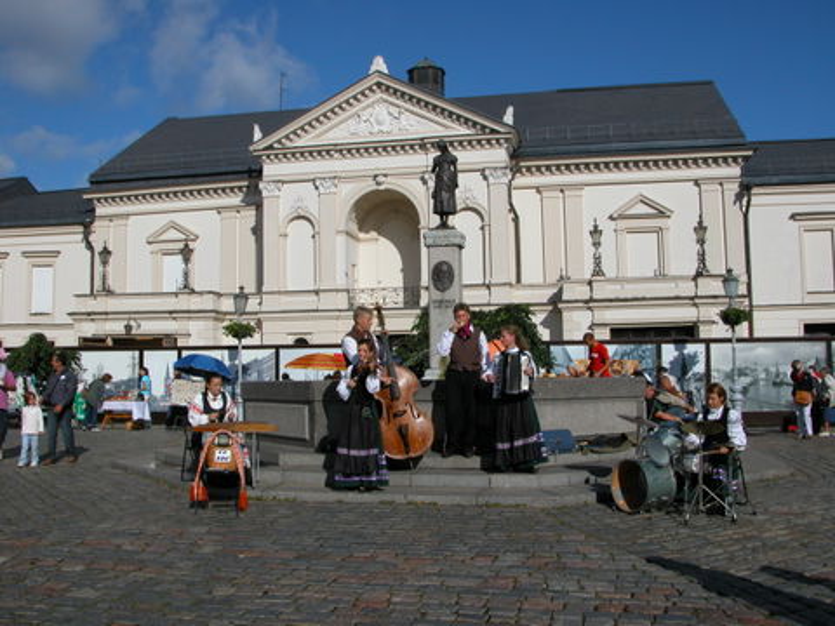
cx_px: 418
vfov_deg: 40.7
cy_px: 313
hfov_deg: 52.6
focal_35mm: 35
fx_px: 844
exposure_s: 1/531
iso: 100
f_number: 8
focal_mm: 8.9
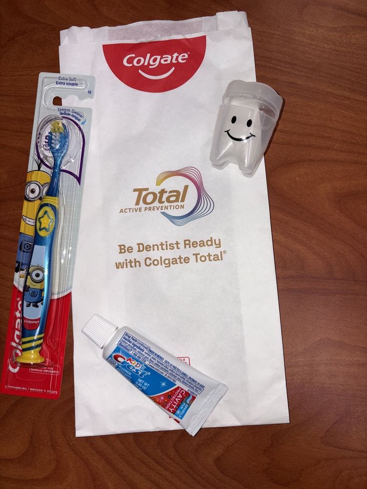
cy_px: 244
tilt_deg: -84.2
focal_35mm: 26
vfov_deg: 67.3
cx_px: 184
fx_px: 368
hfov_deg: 53.1
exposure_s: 1/395
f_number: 1.6
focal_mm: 5.96
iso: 32
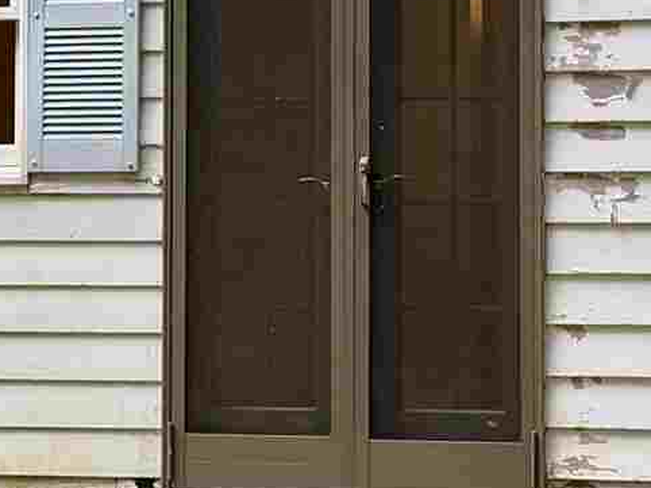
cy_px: 43
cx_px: 330
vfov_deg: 9.6
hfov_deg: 12.9
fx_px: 2876
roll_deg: +0.0
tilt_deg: +3.0
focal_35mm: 153
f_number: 1.78
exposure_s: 1/139
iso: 125
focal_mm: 6.76
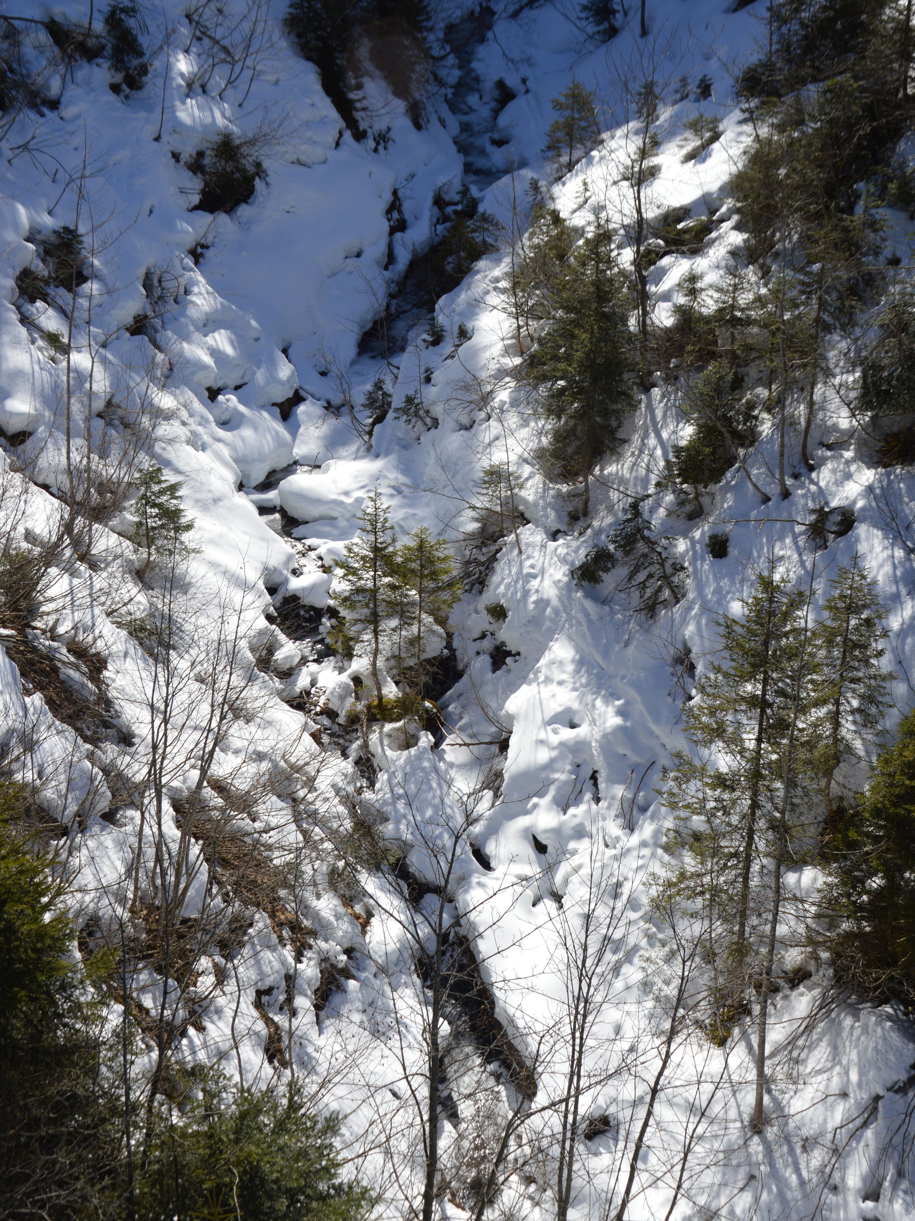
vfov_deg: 38.9
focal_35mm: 49
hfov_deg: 29.7
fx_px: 1727
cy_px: 539
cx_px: 457
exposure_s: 1/250
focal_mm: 30
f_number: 8
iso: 100
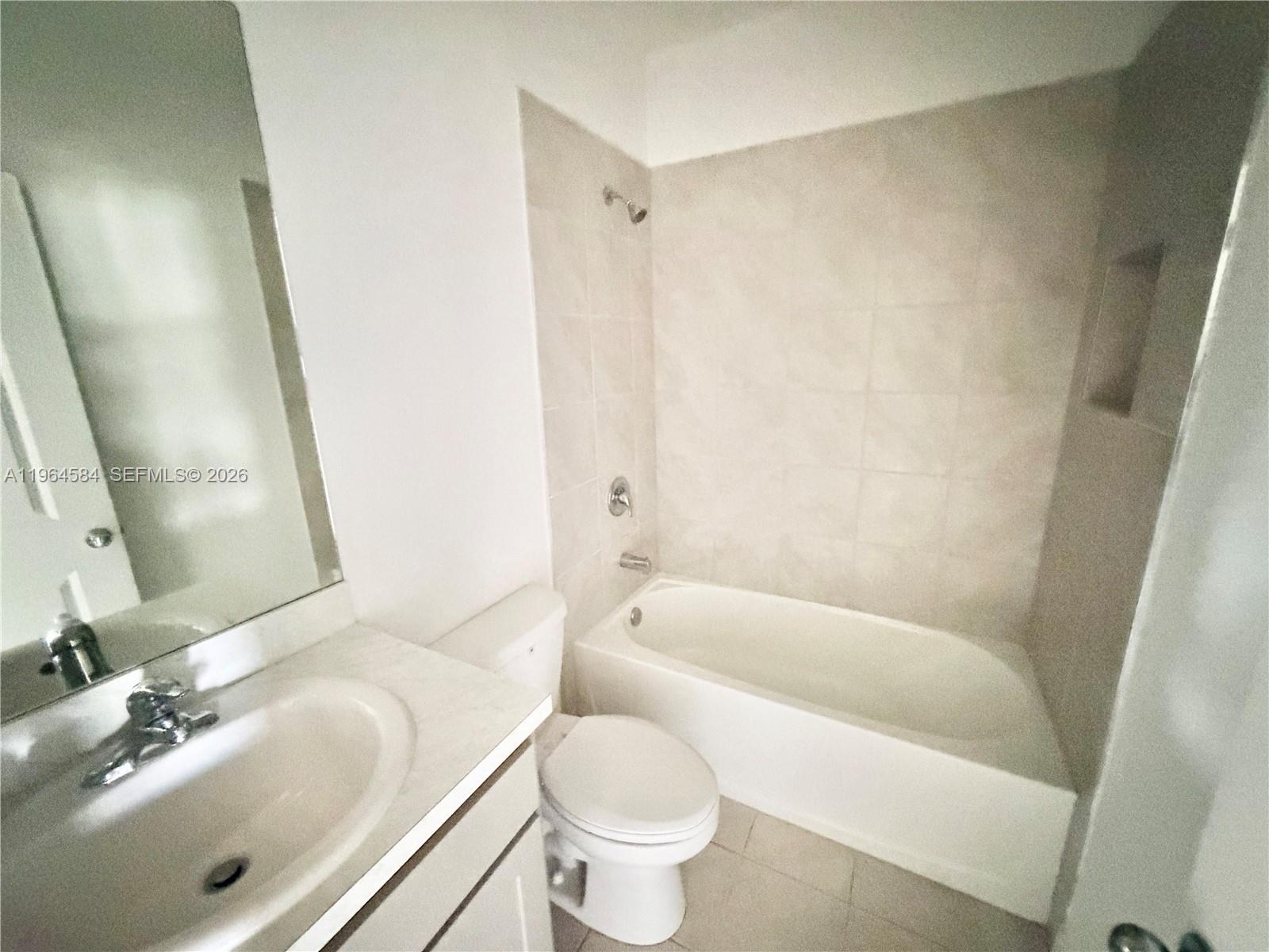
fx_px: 513
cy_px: 476
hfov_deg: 102.1
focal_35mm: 14
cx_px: 634
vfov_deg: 85.7
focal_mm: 2.22
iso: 1600
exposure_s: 1/35
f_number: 2.2
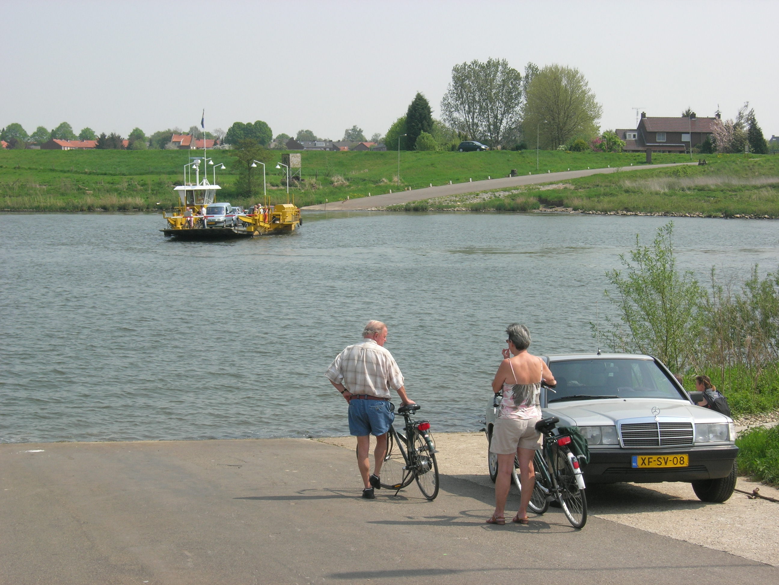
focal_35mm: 72
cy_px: 292
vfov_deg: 20.4
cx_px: 390
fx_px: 1620
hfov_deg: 27.0
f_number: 6.3
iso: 64
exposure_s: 1/284
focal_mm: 14.9
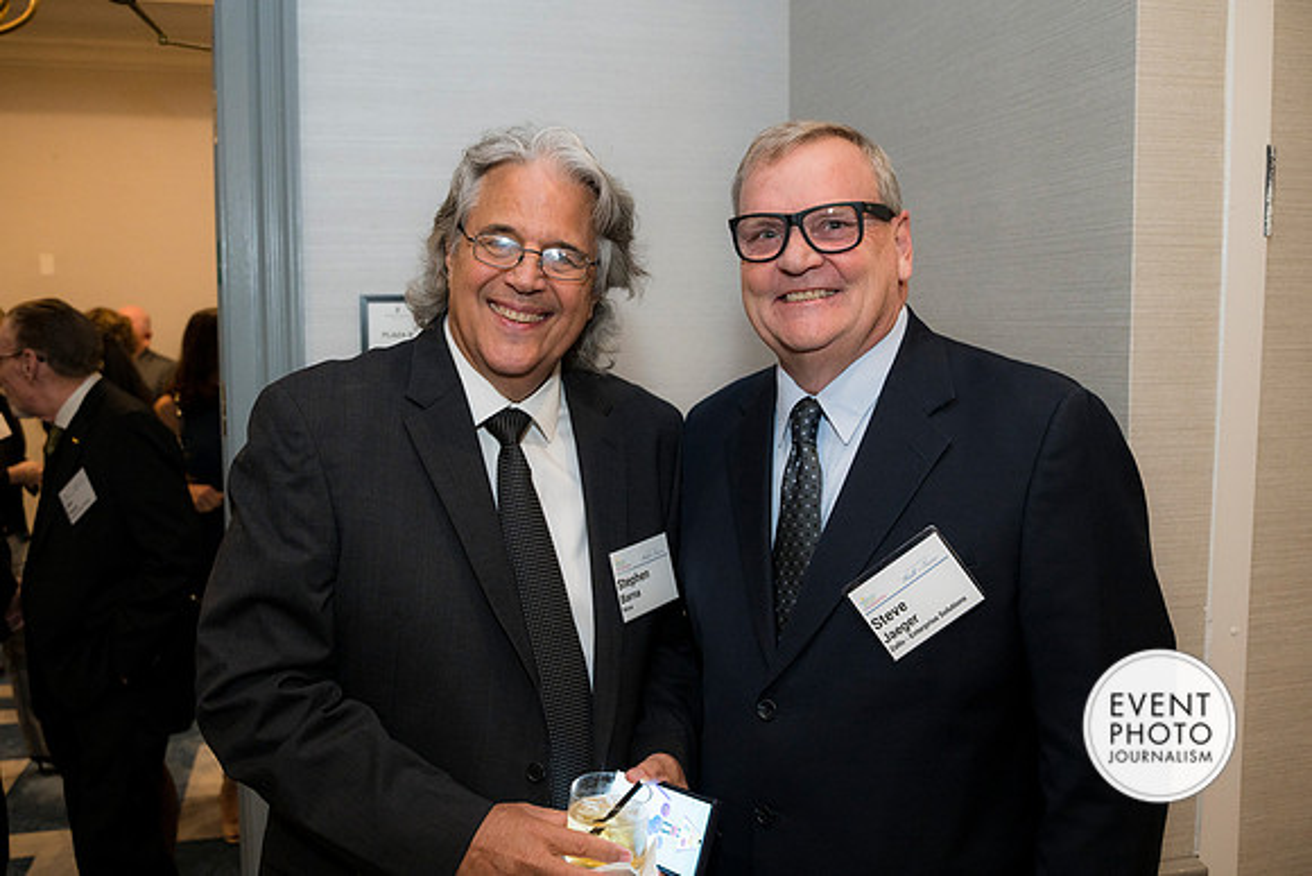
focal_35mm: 30
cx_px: 656
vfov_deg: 43.0
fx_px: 1112
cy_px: 438
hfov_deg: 61.1
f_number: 4
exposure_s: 1/125
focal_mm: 30.5
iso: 800
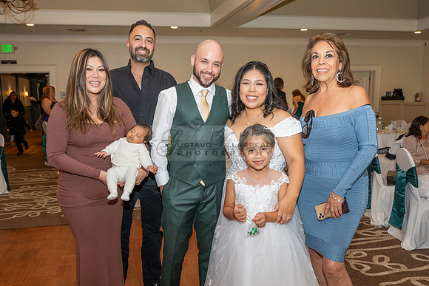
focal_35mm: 34
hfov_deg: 55.3
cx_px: 204
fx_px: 409
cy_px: 162
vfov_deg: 38.5
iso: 800
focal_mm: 26.5
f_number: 3.5
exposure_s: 1/200
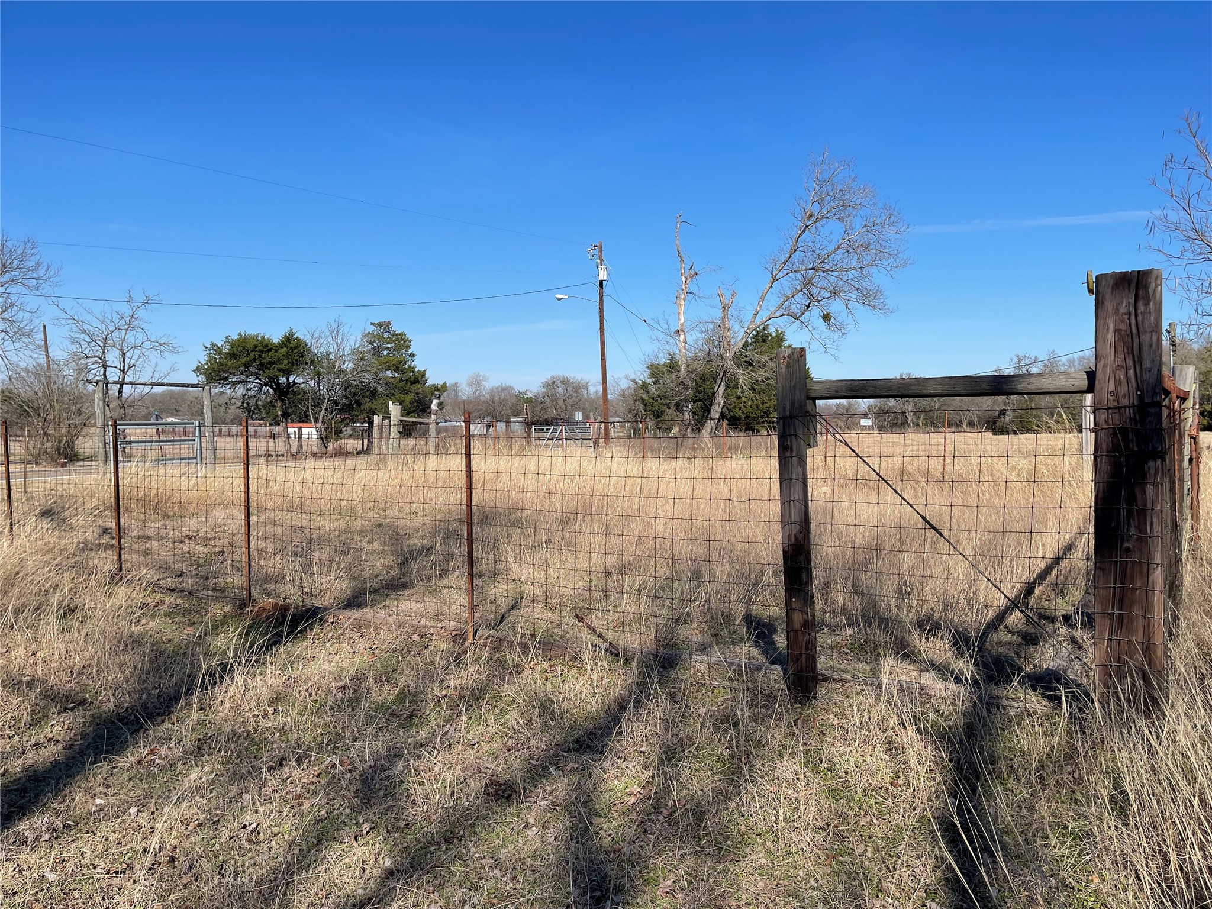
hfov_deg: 69.4
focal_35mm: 25
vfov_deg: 54.9
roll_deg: +0.2
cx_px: 606
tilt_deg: -3.0
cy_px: 454
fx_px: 875
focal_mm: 5.1
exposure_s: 1/3922
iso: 32
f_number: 1.6
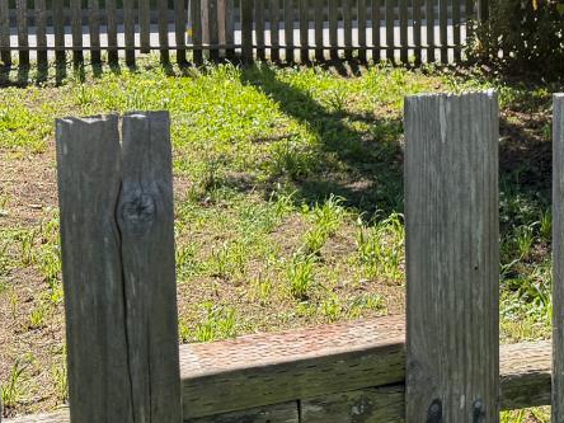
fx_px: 1320
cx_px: 751
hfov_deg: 21.6
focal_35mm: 81
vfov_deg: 17.9
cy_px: 43
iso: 100
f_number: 1.78
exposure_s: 1/1337
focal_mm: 6.76
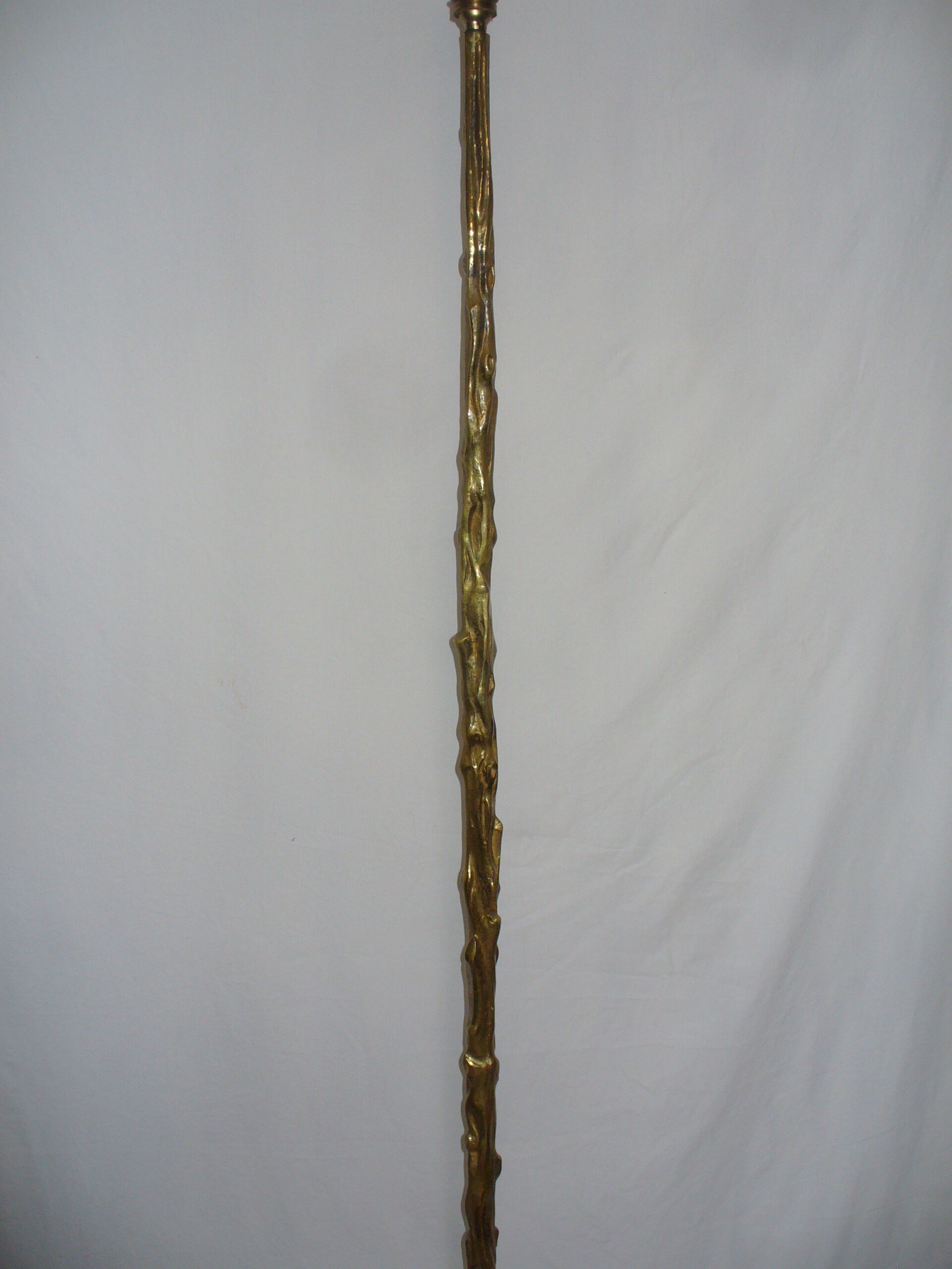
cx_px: 476
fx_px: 1357
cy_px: 634
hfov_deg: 38.7
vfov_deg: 50.1
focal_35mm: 37
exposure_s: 1/50
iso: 100
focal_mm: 6.1
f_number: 2.8
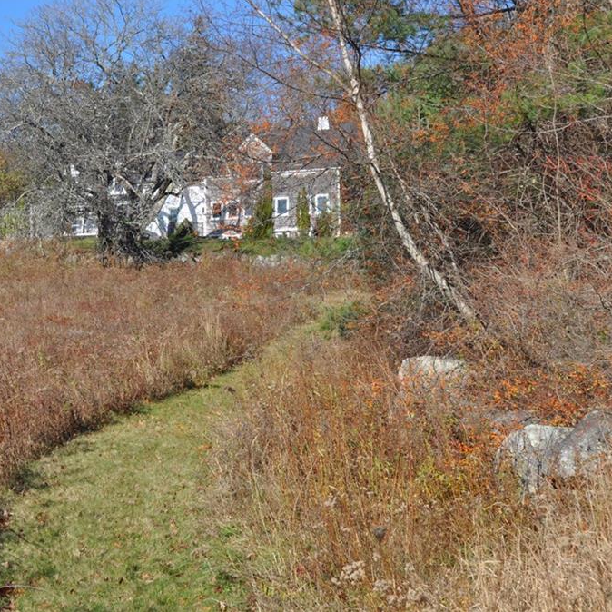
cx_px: 198
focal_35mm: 68
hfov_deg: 25.3
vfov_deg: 25.5
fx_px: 1353
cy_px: 305
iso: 200
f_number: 9
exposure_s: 1/320
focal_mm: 35
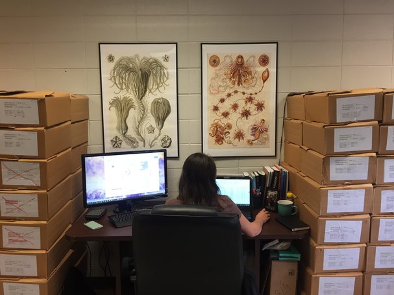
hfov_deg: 61.7
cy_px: 148
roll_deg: -0.5
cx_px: 197
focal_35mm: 29
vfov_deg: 48.2
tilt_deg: -7.2
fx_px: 330
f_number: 2.2
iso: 64
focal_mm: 4.15
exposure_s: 1/30
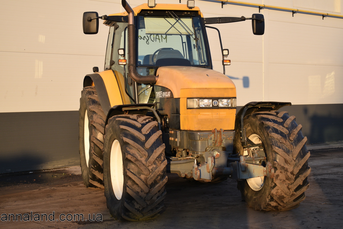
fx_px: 643
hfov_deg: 29.9
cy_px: 114
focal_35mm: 68
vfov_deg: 20.2
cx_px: 172
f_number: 6.3
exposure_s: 1/320
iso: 200
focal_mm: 45
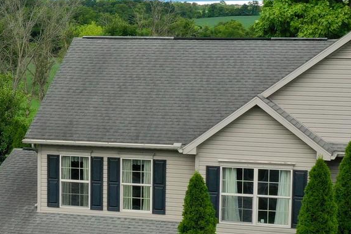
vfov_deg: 13.5
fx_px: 984
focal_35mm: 101
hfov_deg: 19.8
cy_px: 143
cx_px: 27
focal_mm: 10.26
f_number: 5.6
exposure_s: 1/500
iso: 100
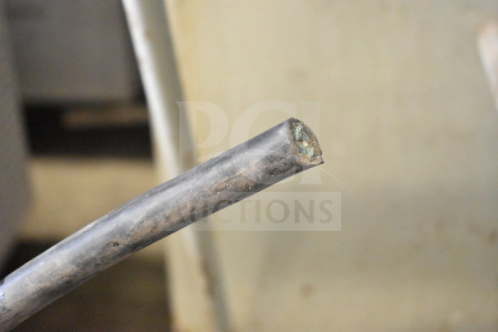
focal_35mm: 60
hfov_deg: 33.4
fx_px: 830
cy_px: 166
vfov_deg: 22.6
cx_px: 249
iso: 10000
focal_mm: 40
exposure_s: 1/60
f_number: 4.8
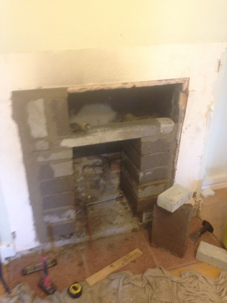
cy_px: 152
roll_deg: -0.4
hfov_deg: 42.9
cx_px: 114
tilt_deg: -28.5
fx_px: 289
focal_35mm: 33
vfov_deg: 55.4
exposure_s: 1/20
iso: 250
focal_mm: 4.12
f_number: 2.4
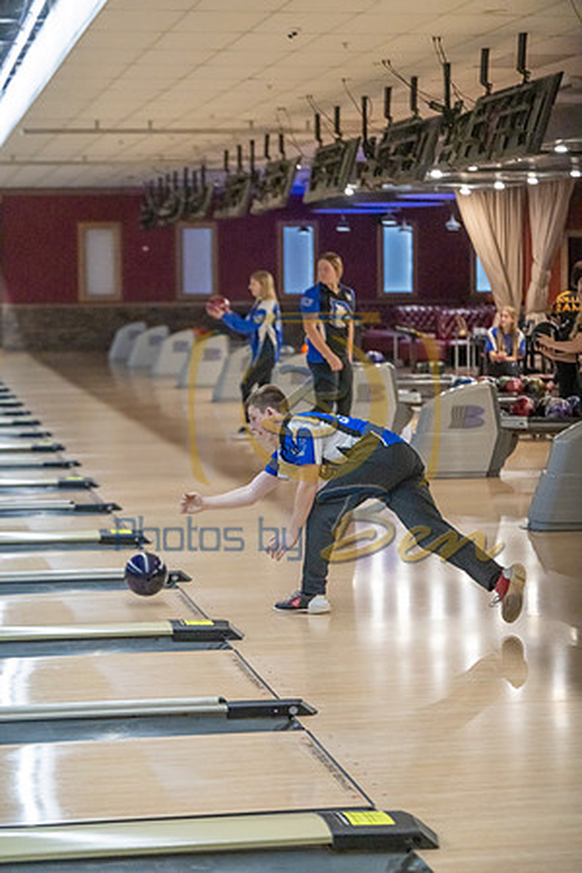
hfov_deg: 16.7
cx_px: 291
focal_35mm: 82
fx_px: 1988
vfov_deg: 24.8
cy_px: 436
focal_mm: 82
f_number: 2.8
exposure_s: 1/1000
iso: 4000
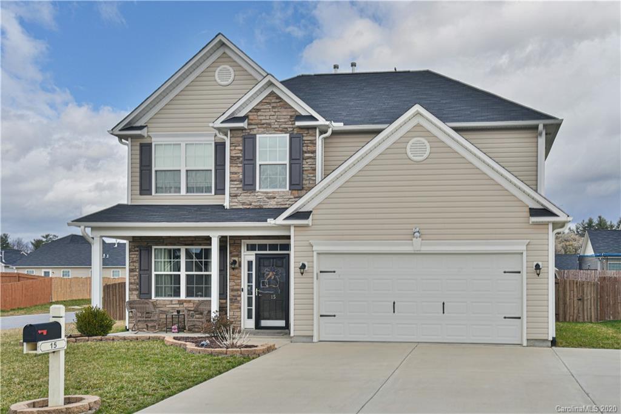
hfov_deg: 50.7
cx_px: 310
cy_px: 207
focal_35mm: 38
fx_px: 656
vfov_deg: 35.1
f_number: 9
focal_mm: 38
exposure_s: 1/320
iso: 400
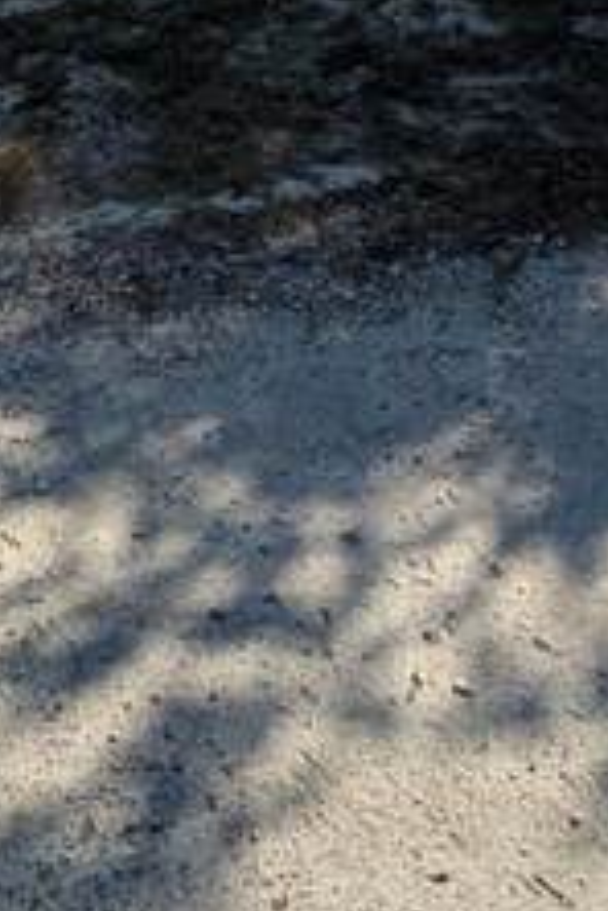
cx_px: 267
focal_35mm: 54
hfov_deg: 25.0
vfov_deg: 23.5
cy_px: -640
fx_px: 1368
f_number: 1.7
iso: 49
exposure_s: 1/3906
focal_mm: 2.02
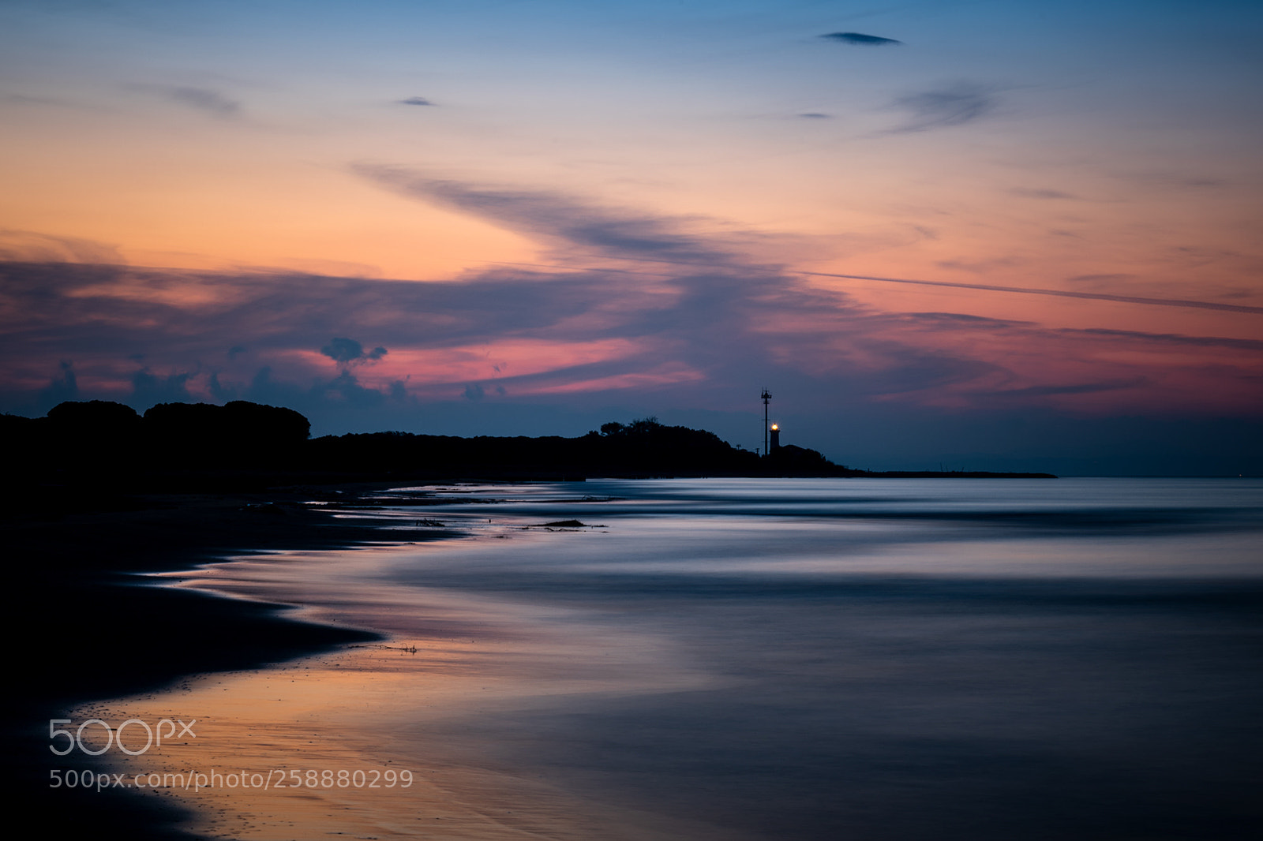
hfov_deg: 28.8
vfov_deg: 19.4
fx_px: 2455
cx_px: 632
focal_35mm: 70
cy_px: 420
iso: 31
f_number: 22
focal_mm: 70
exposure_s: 30
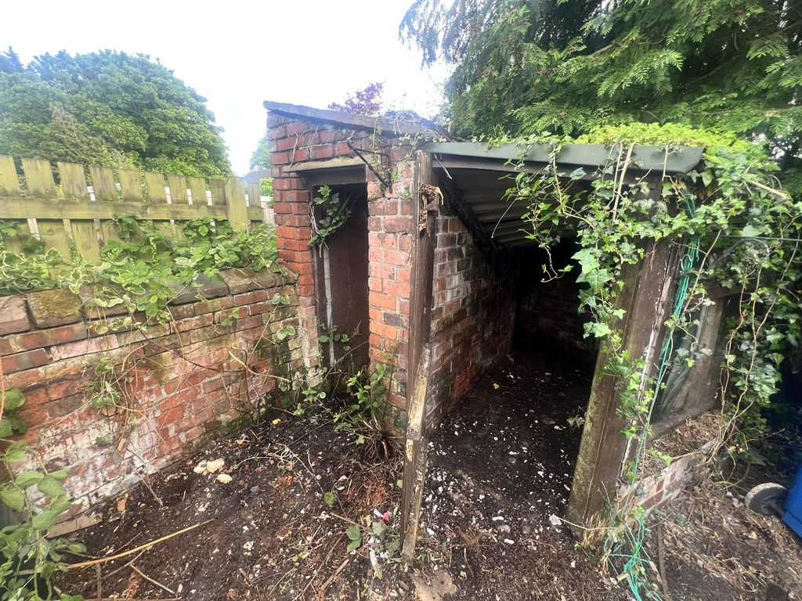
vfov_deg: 89.9
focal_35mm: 13
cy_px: 300
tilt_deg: -14.8
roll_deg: -1.5
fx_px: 301
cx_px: 401
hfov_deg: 106.2
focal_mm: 1.57
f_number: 1.8
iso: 50
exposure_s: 1/99
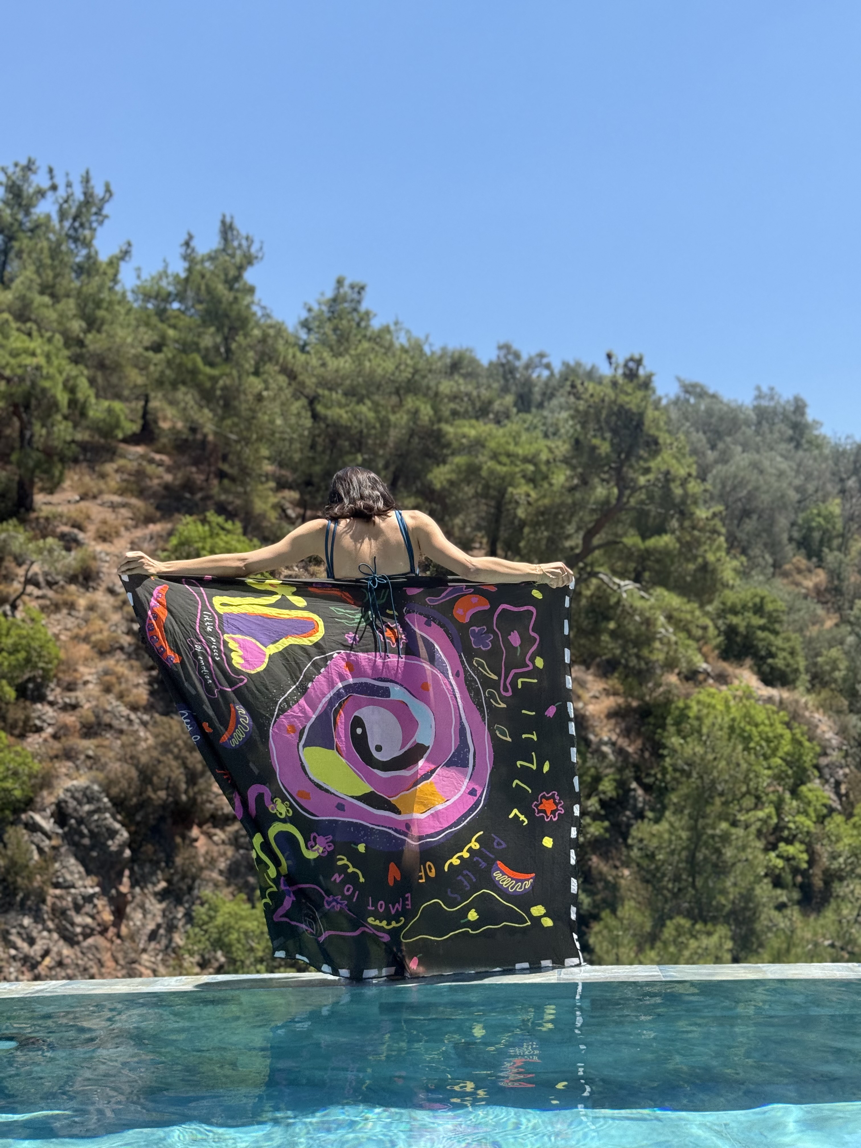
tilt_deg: +8.7
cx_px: 430
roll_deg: +0.9
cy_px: 574
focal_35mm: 48
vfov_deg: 39.7
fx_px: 1592
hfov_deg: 30.3
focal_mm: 6.76
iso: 64
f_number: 1.78
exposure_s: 1/2865
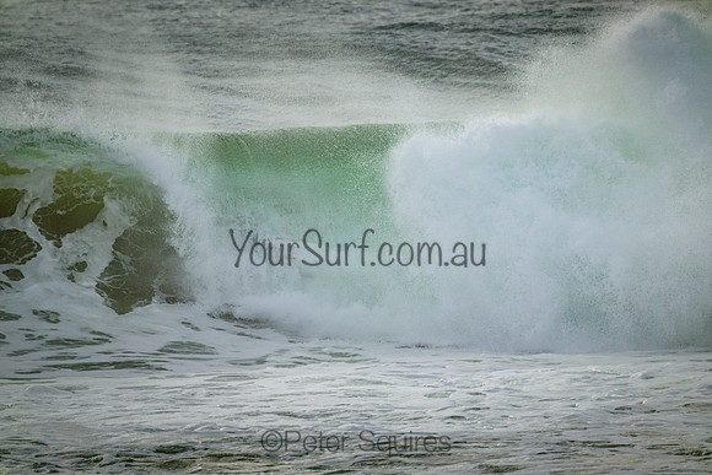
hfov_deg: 2.6
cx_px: 356
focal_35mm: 800
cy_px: 238
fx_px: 15825
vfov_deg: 1.7
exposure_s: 1/2500
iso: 1250
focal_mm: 800
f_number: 11
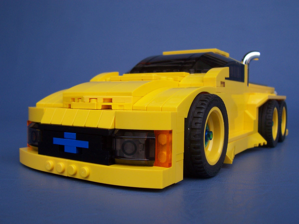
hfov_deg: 50.1
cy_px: 112
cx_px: 150
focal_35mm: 37
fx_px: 320
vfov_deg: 38.7
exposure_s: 1/250
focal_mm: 5.6
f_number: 2.8
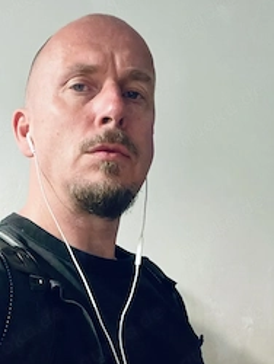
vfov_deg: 39.1
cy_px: 249
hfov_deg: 29.9
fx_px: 506
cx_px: 73
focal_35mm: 48
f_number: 2.2
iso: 640
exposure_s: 1/25
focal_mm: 2.71
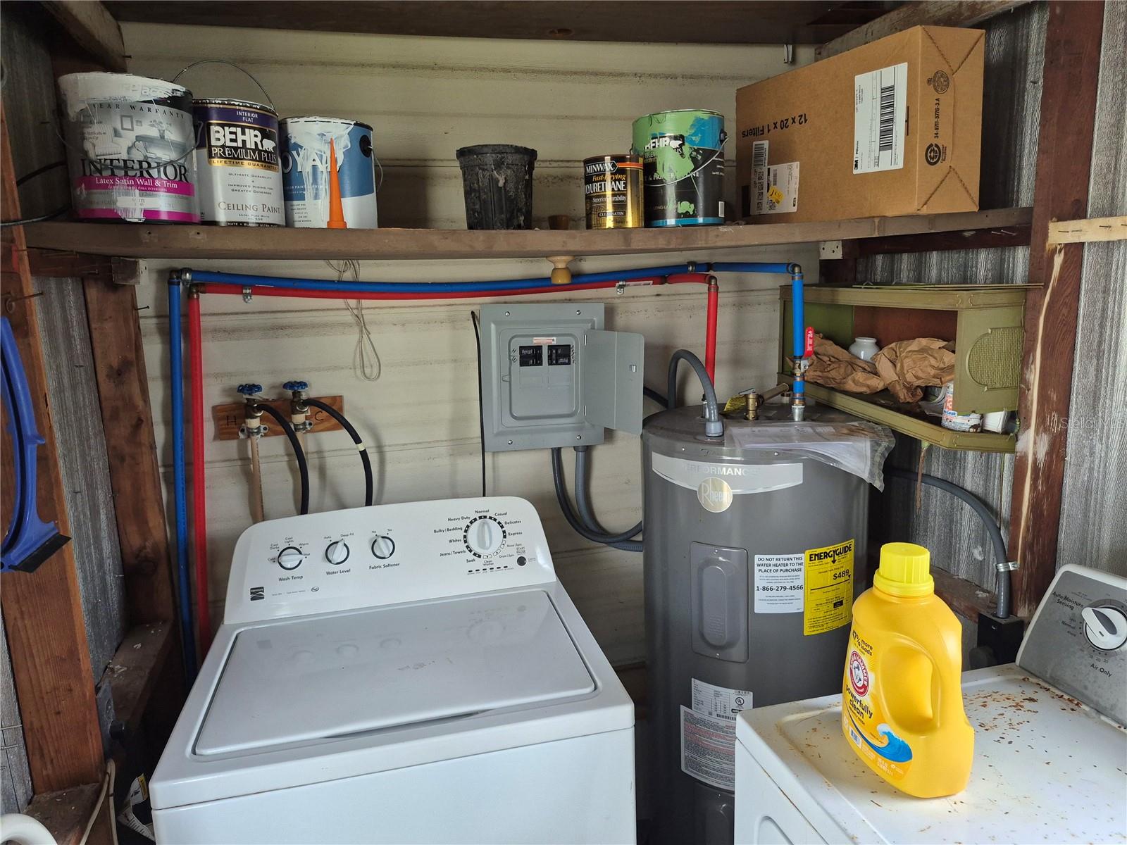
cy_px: 422
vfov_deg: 58.9
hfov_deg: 73.9
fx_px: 749
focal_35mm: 23
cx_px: 564
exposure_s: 1/180
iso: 250
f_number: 1.8
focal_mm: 5.4
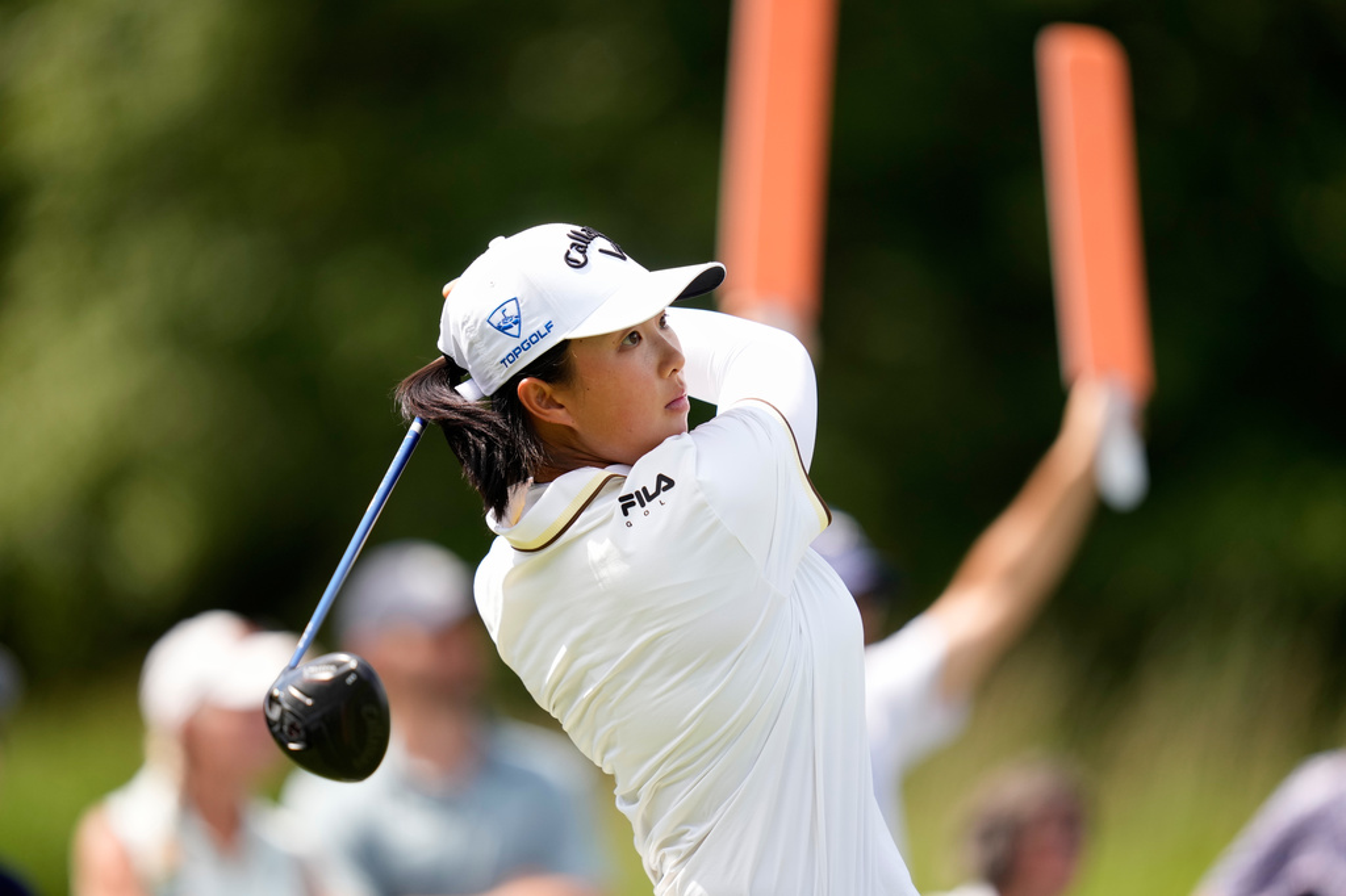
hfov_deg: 5.2
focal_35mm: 400
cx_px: 673
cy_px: 448
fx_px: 14950
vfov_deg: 3.4
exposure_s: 1/4000
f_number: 2.8
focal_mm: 400
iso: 500
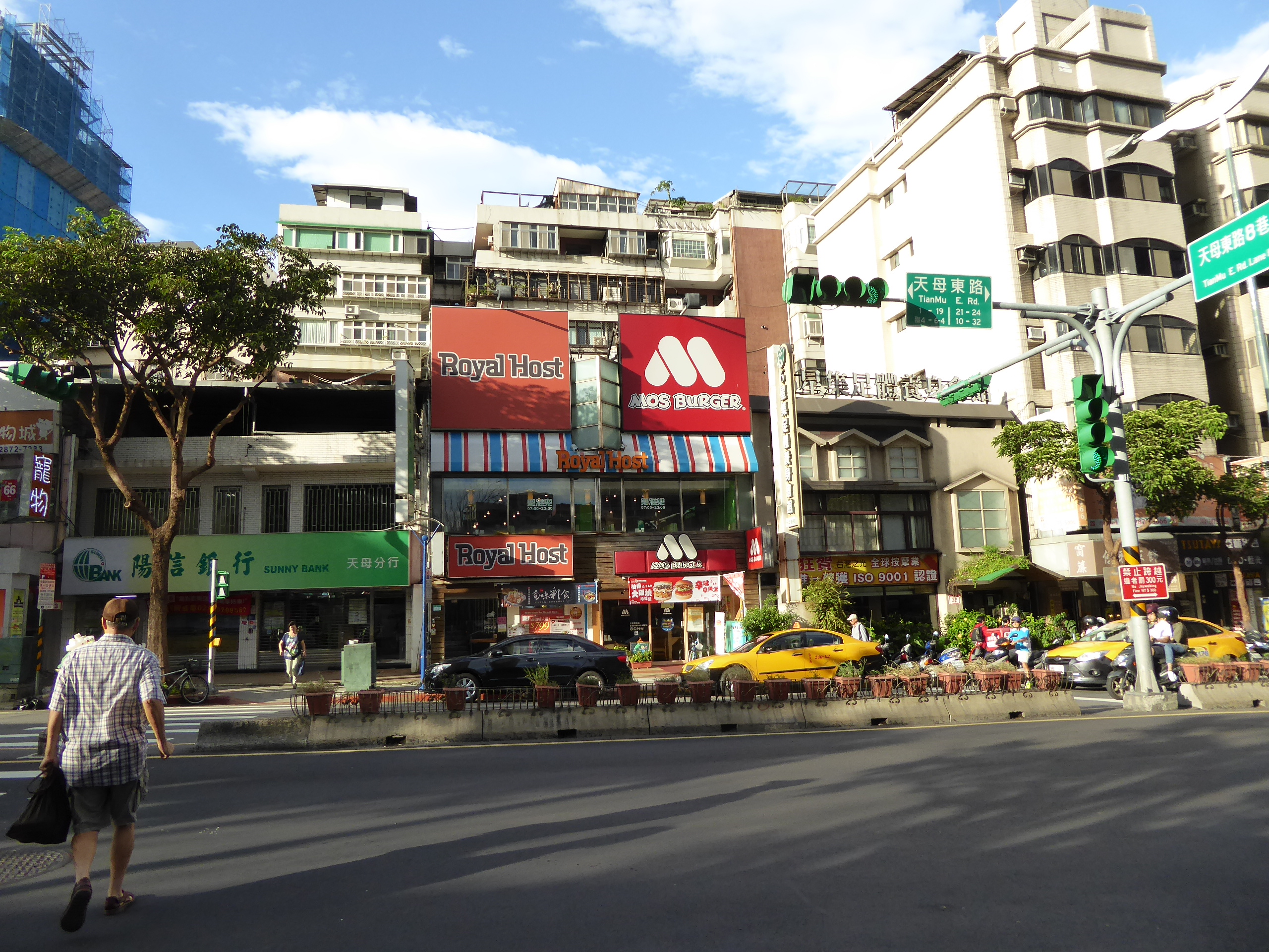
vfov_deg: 54.9
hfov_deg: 69.4
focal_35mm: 25
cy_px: 476
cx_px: 634
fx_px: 916
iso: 160
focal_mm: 4.3
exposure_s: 1/400
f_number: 3.3
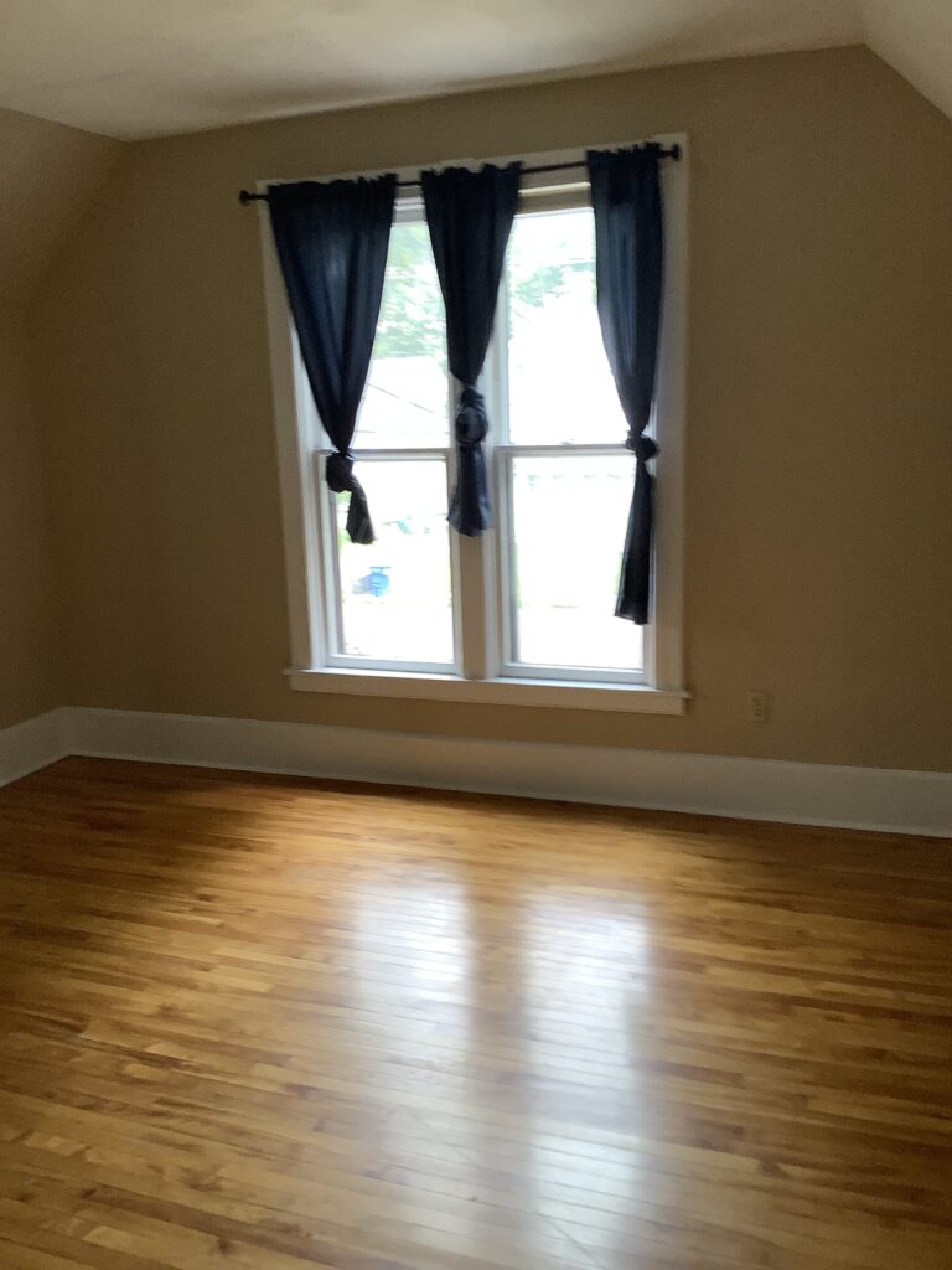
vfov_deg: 58.4
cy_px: 635
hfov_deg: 45.4
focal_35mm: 31
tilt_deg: -14.1
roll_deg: -1.0
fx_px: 1137
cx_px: 476
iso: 50
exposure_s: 1/50
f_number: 2.4
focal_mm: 3.3
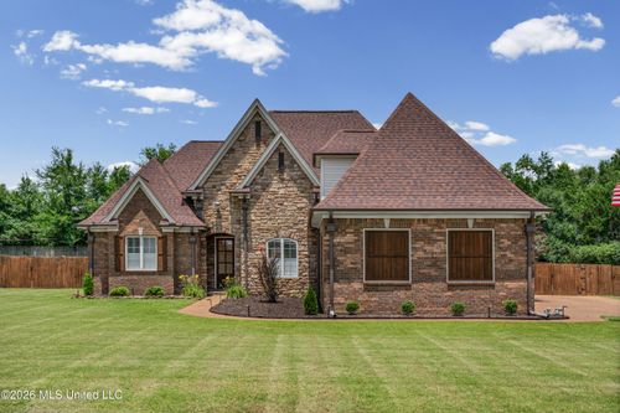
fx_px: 603
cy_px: 206
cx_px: 310
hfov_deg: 54.5
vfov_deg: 37.8
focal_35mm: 35
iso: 800
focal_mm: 35
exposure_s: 1/500
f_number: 9.5
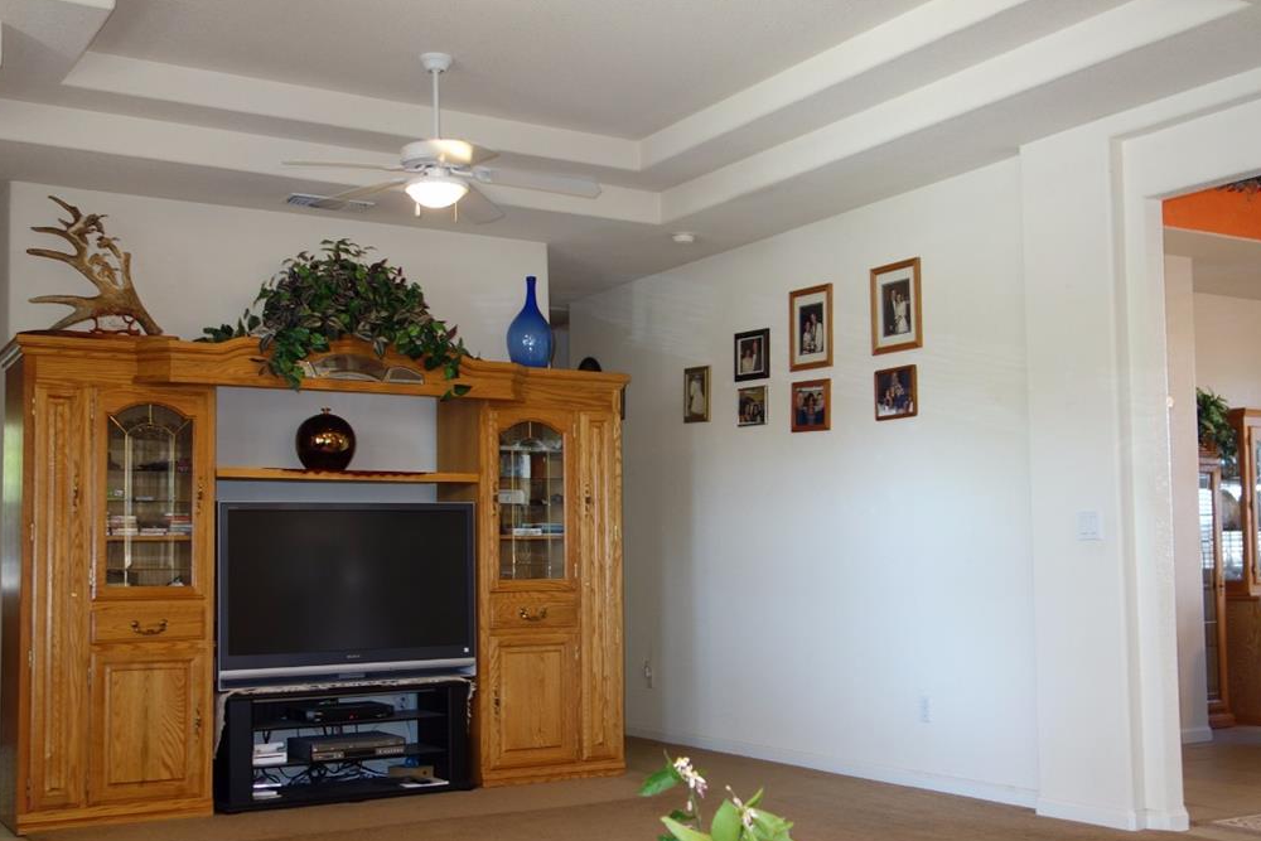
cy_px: 480
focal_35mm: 42
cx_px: 670
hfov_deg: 46.4
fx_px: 1471
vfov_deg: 31.9
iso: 125
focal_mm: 10.4
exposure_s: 1/30
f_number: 1.8
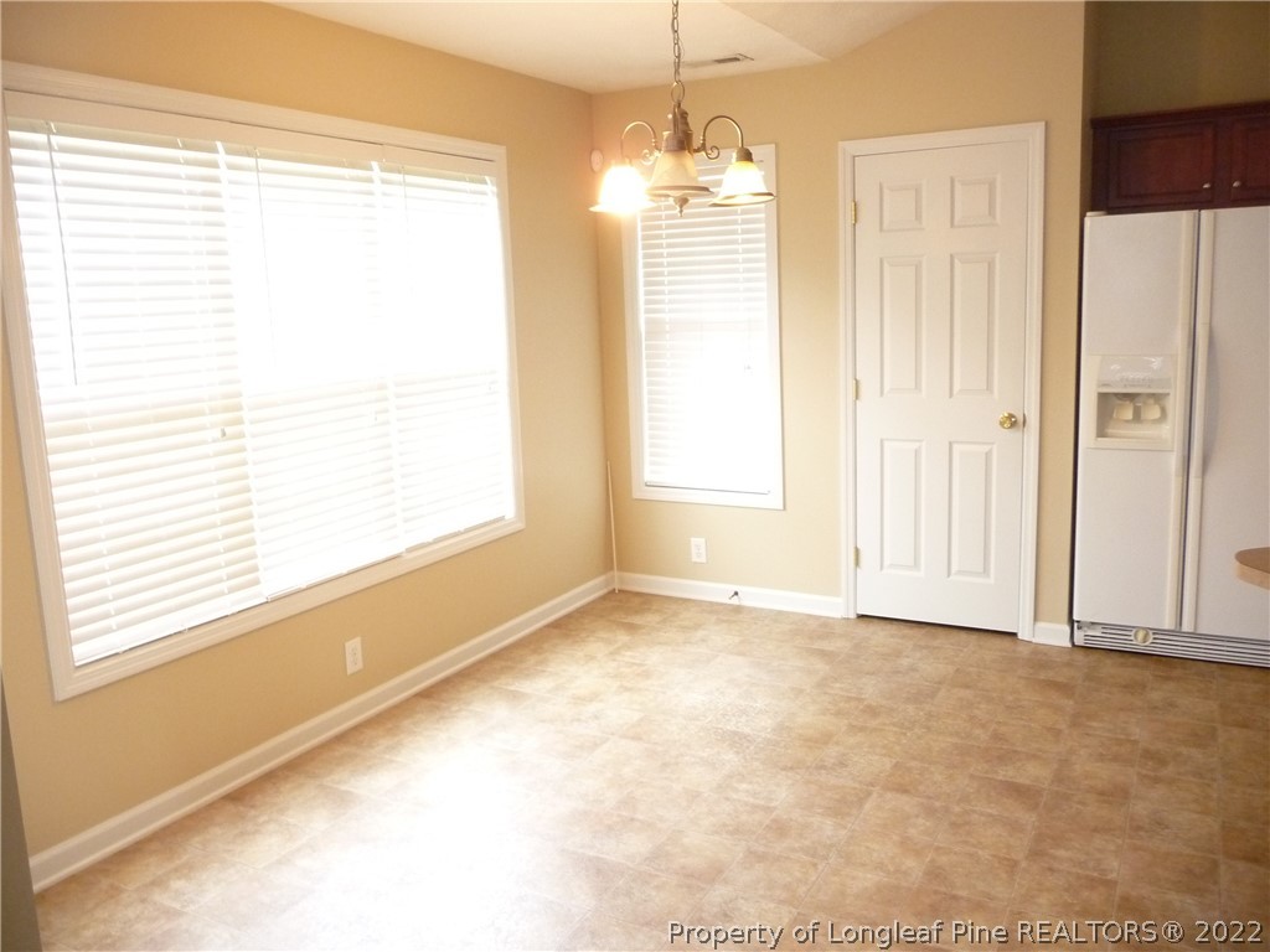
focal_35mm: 28
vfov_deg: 49.7
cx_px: 635
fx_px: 1027
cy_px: 476
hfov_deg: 63.4
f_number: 3.3
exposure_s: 1/20
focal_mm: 4.7
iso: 400
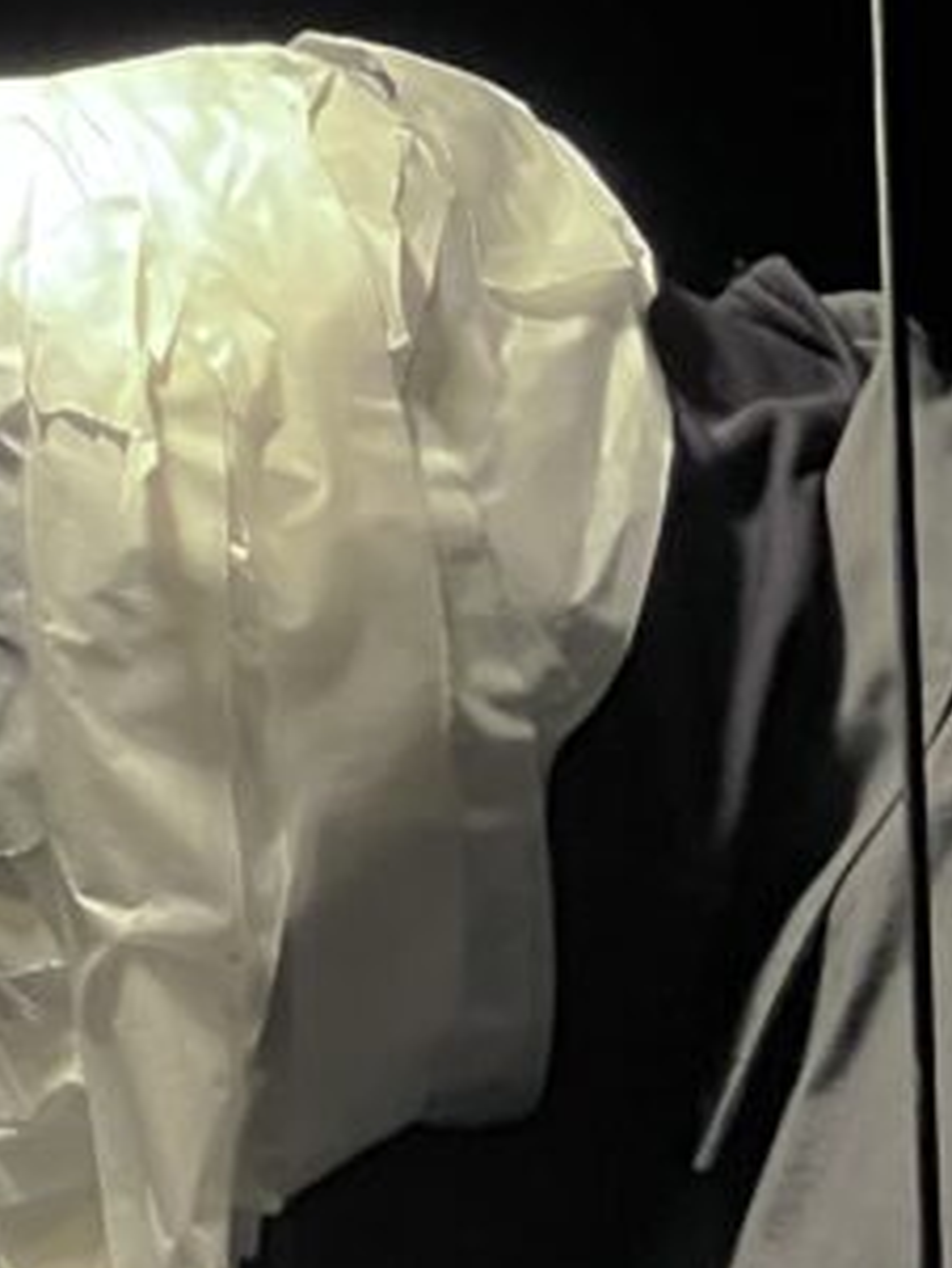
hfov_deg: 5.7
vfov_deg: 7.6
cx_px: 185
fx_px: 9600
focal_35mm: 262
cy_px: 851
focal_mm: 9
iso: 1600
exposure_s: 1/18
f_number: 2.8
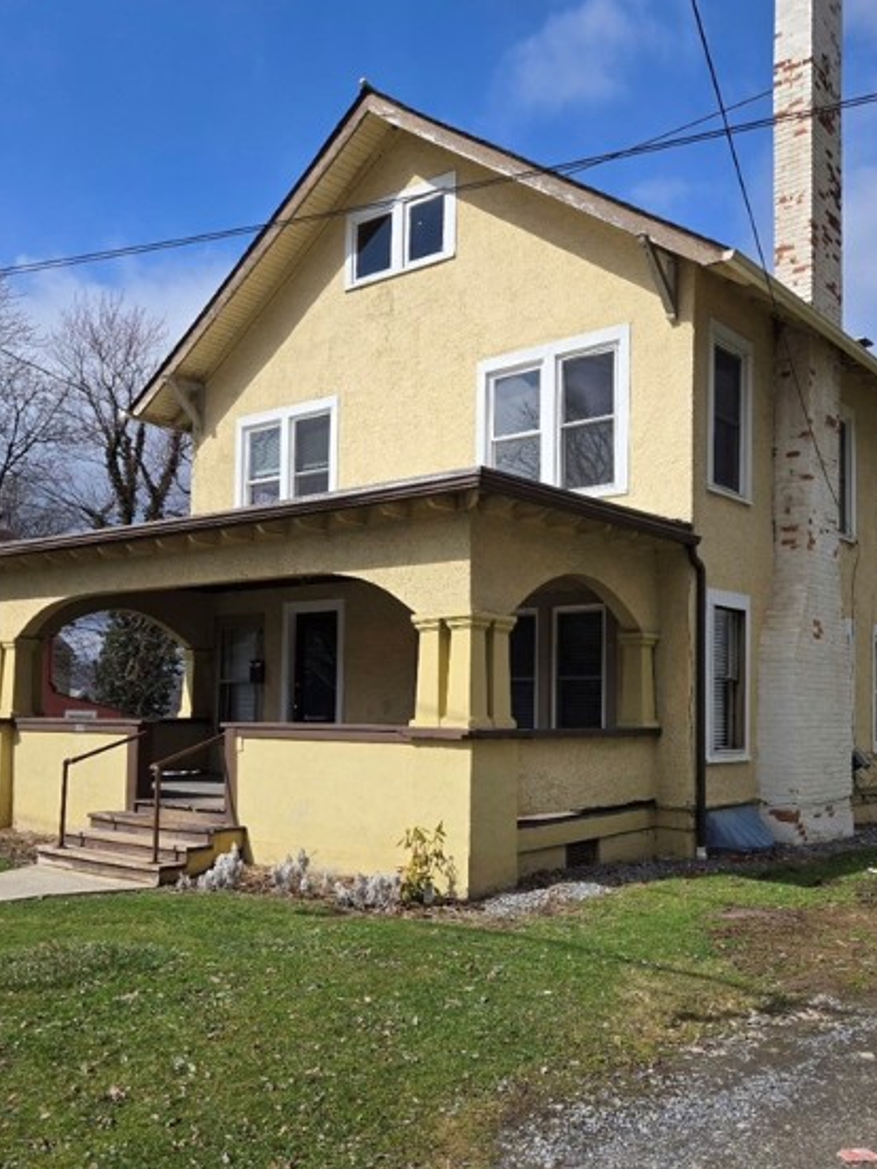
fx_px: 1081
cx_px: 468
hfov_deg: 44.1
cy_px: 644
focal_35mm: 32
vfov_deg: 56.7
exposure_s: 1/3333
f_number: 1.8
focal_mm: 5.4
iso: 25
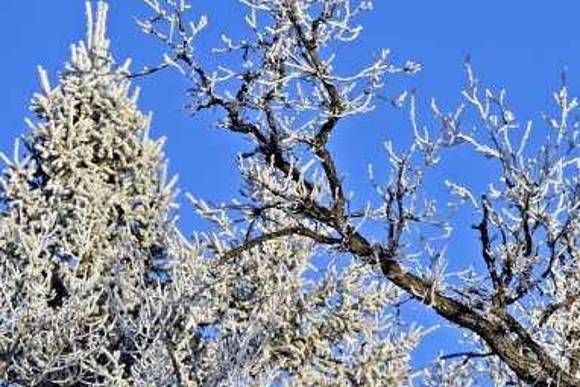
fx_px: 6914
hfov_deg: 4.8
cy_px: -16
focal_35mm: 429
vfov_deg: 3.2
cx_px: 727
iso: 200
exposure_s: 1/800
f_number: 8
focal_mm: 160
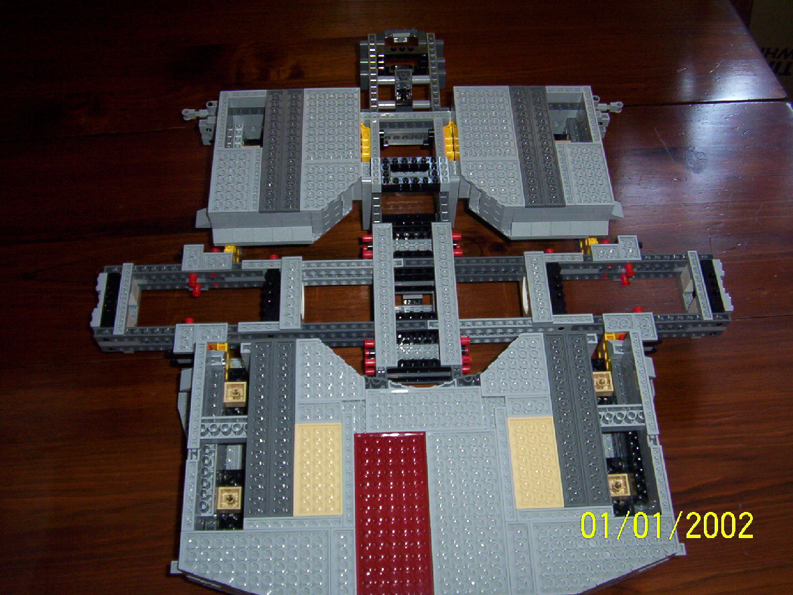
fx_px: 825
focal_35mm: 36
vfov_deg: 39.7
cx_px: 396
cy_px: 298
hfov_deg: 51.4
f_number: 2.76
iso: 140
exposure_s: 1/30
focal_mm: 5.54
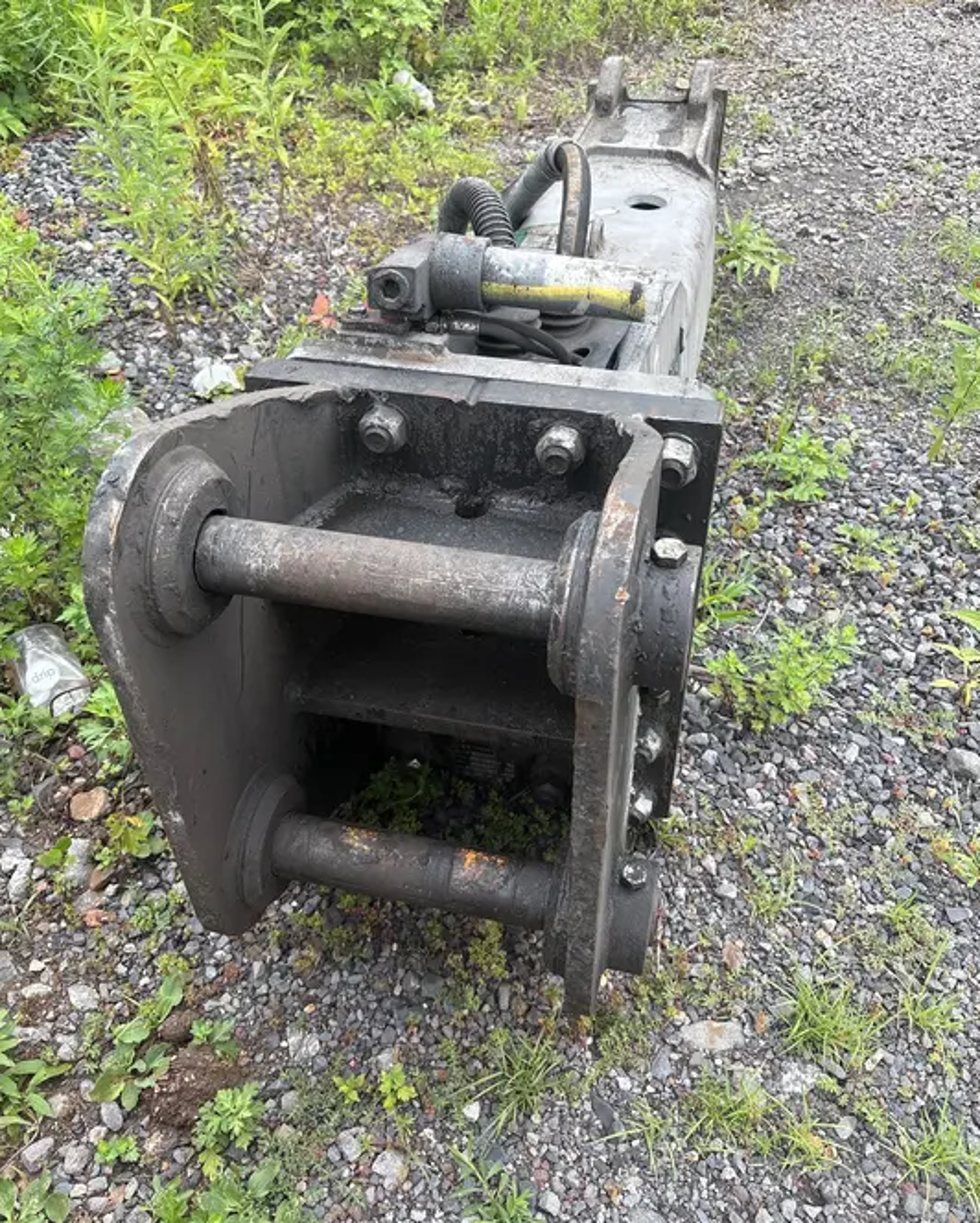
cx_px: 484
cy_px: 588
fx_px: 1014
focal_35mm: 28
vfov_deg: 62.2
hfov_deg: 51.6
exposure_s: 1/618
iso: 50
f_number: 1.6
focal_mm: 5.96
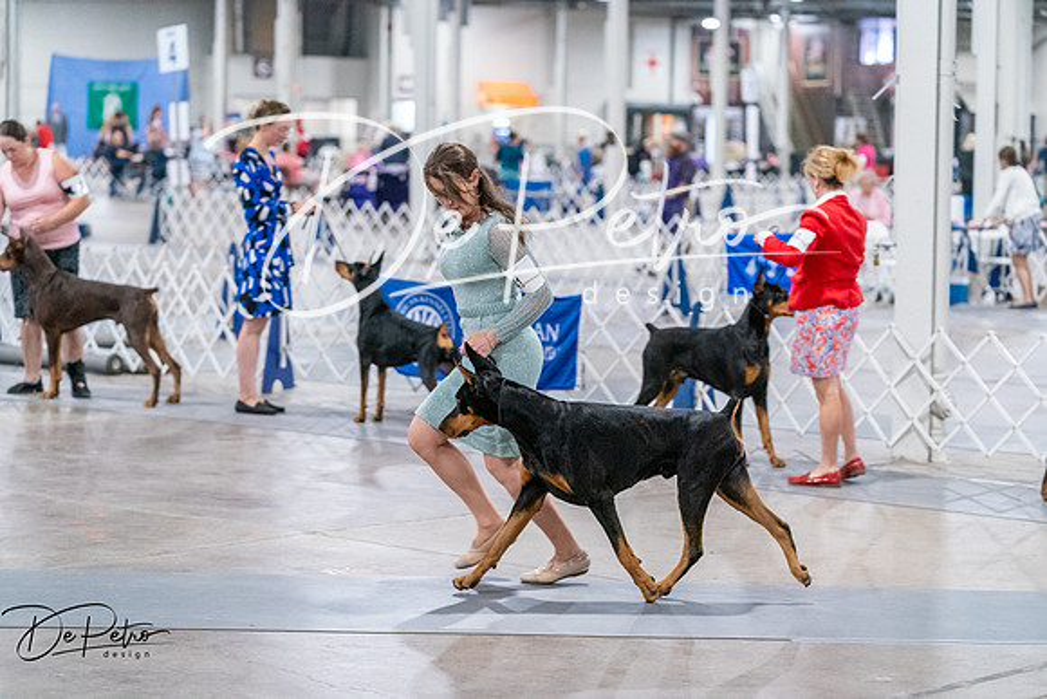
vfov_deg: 13.4
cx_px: 524
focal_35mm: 102
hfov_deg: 20.0
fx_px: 2967
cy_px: 350
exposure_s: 1/320
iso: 6400
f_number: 3.2
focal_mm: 102
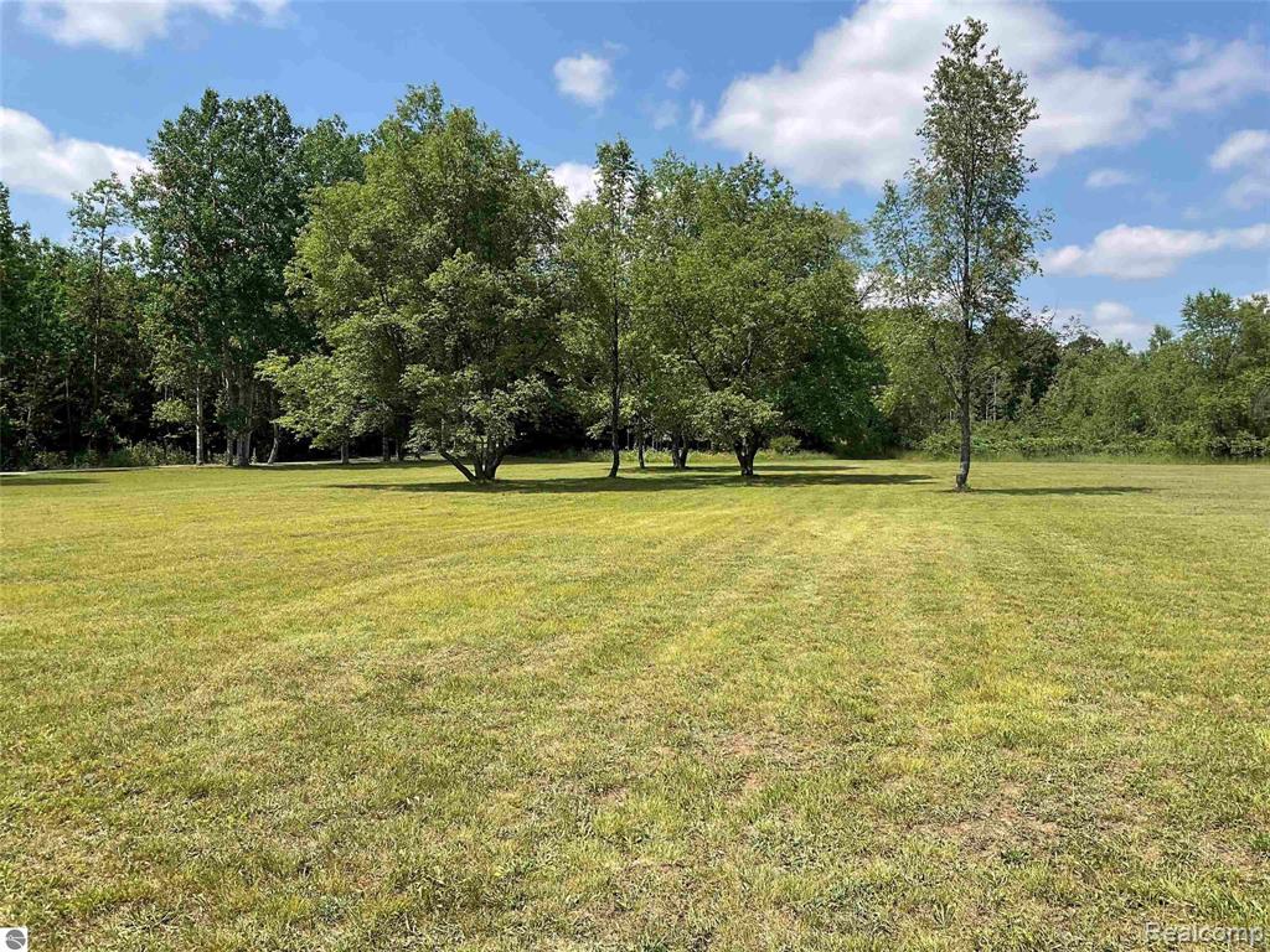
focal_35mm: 29
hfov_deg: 61.7
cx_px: 635
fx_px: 1064
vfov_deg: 48.2
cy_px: 476
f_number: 1.8
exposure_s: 1/1675
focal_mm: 3
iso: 16
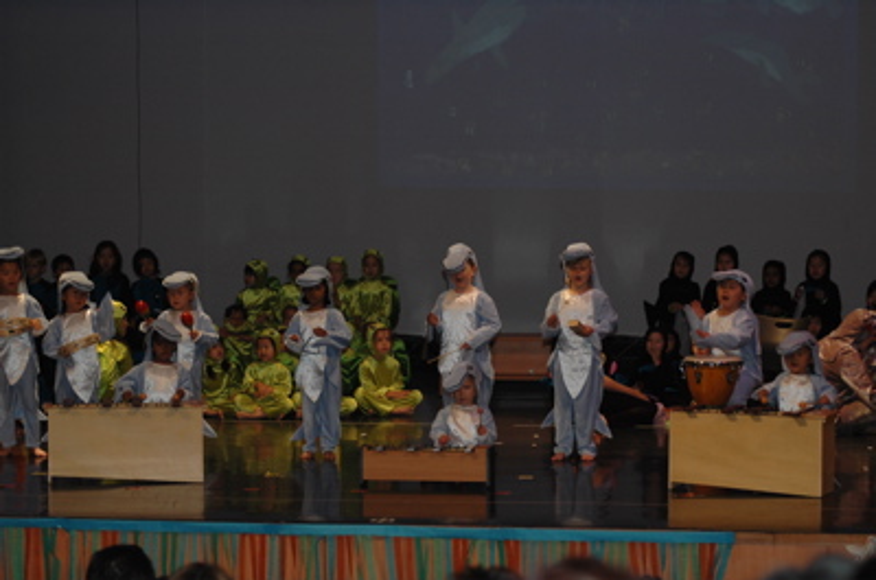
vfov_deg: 11.4
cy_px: 290
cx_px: 438
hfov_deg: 17.1
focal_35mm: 120
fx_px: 2914
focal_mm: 80
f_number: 5
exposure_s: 1/60
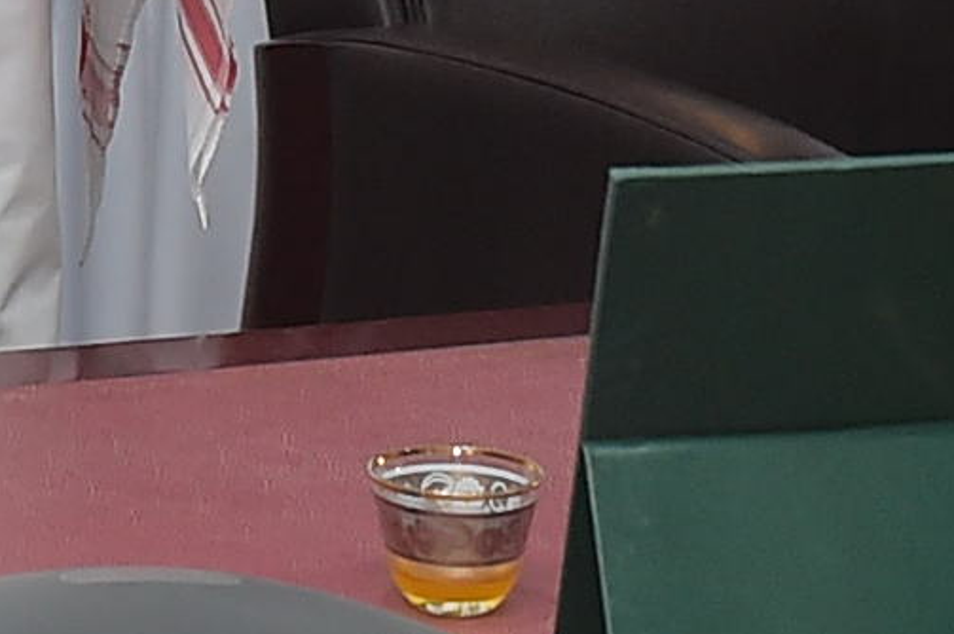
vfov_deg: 5.5
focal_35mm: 235
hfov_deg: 8.6
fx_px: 6219
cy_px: -1152
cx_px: -266
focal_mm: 32
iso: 2000
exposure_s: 1/200
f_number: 4.5
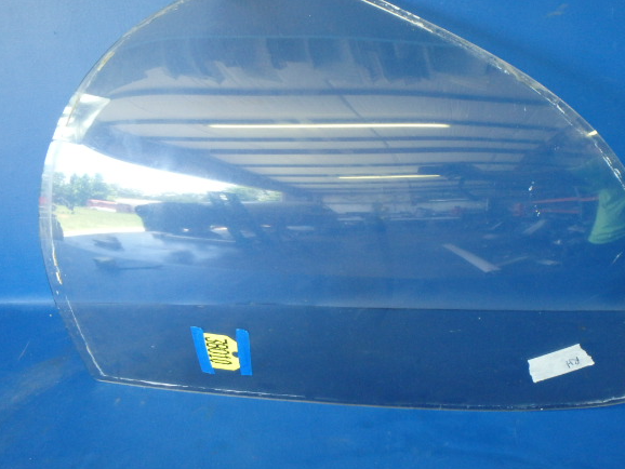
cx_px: 340
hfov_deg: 58.2
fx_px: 560
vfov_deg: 45.4
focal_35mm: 31
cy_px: 214
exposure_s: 1/30
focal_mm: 5
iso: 400
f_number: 3.9
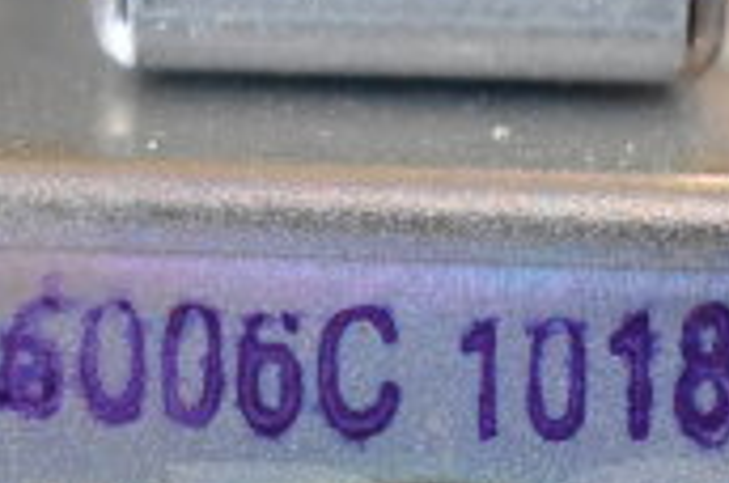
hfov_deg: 9.2
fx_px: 4528
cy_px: 799
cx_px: 543
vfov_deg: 6.0
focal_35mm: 224
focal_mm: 42
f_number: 6.3
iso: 6400
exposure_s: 1/320
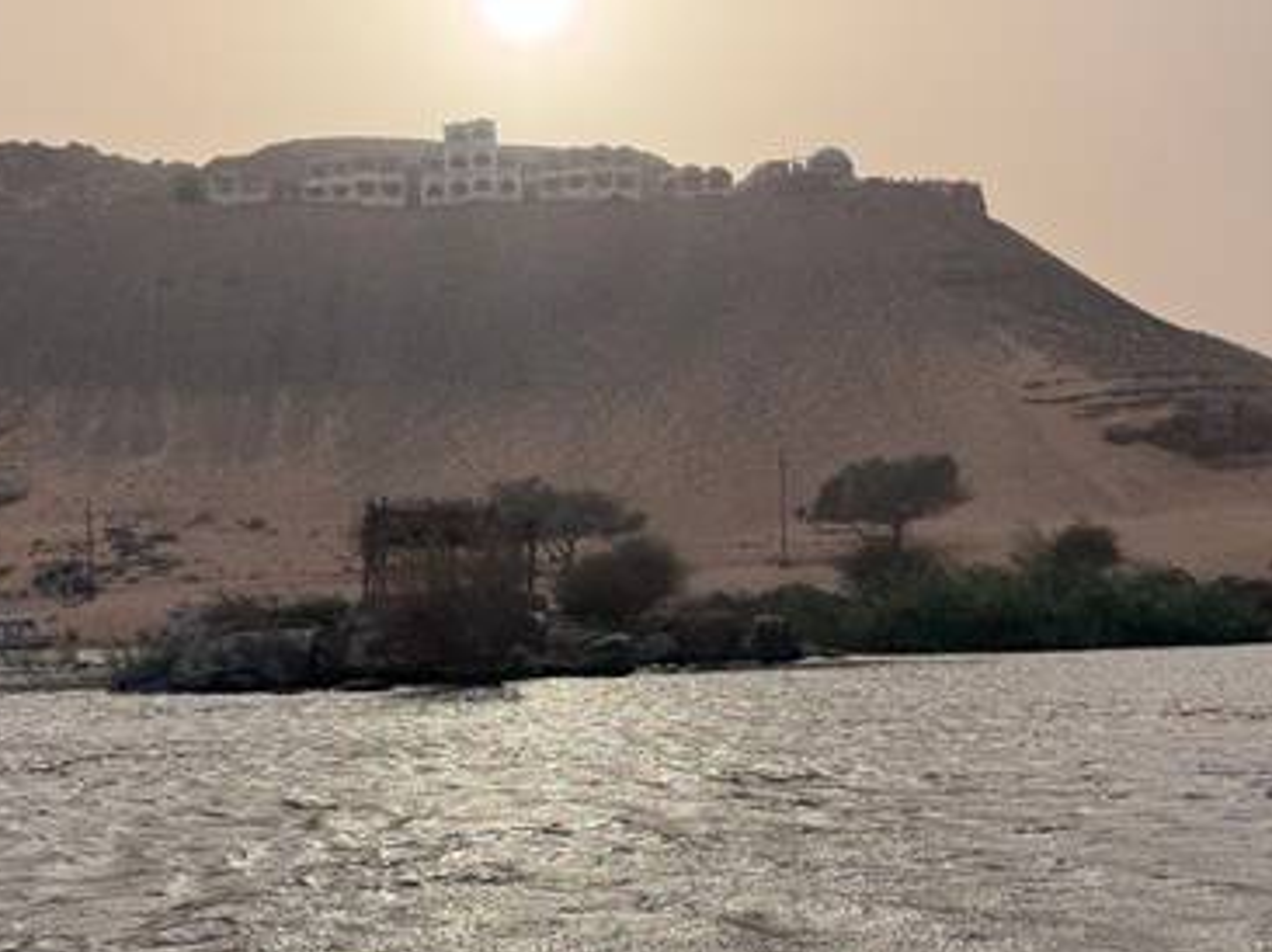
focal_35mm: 63
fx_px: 2313
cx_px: 500
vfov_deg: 23.2
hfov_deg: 30.6
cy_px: 566
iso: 64
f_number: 1.78
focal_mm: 6.76
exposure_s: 1/7937
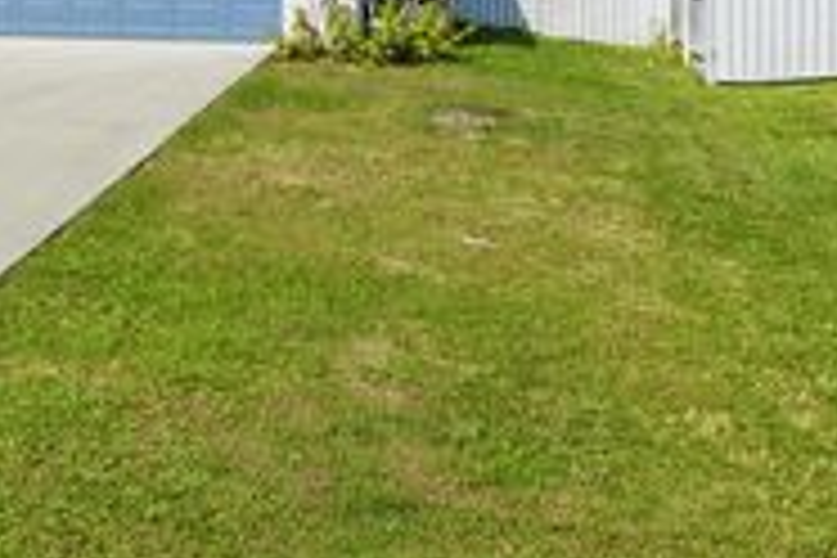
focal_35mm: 55
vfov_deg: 23.5
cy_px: -11
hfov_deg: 30.9
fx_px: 1279
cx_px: -153
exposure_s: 1/400
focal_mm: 16
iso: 400
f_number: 10
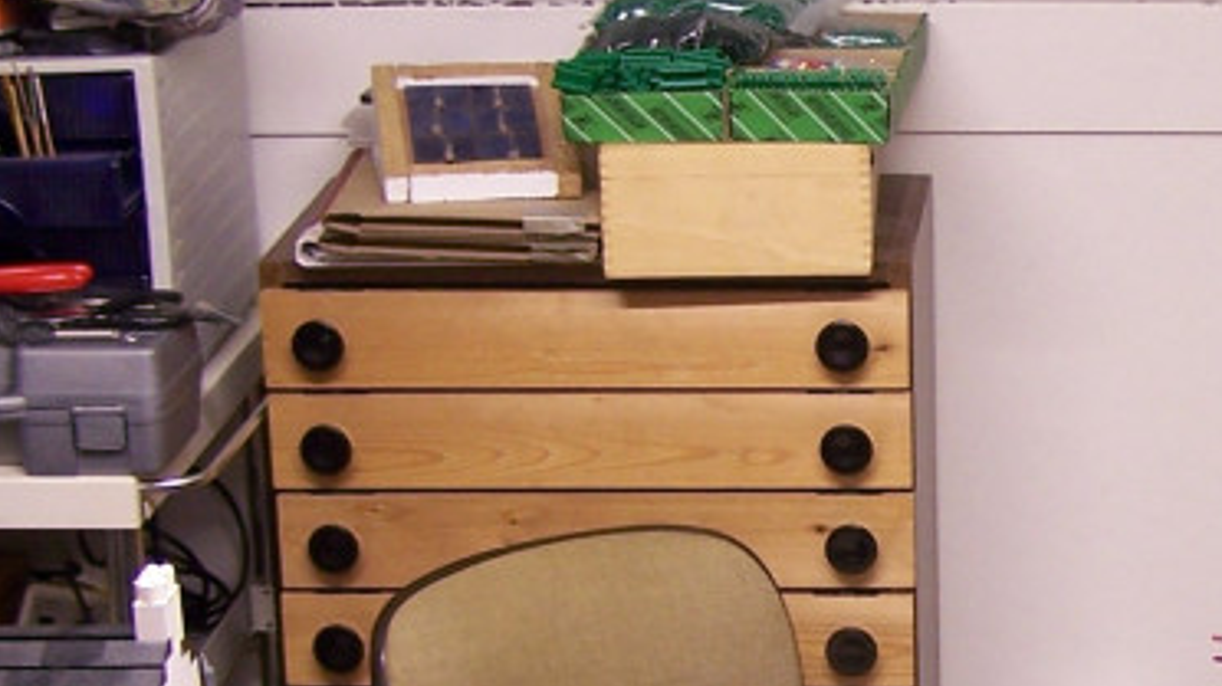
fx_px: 3693
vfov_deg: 10.6
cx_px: 1206
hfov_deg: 18.3
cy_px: 633
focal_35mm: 114
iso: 80
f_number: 2.8
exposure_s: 1/6
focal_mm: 6.3
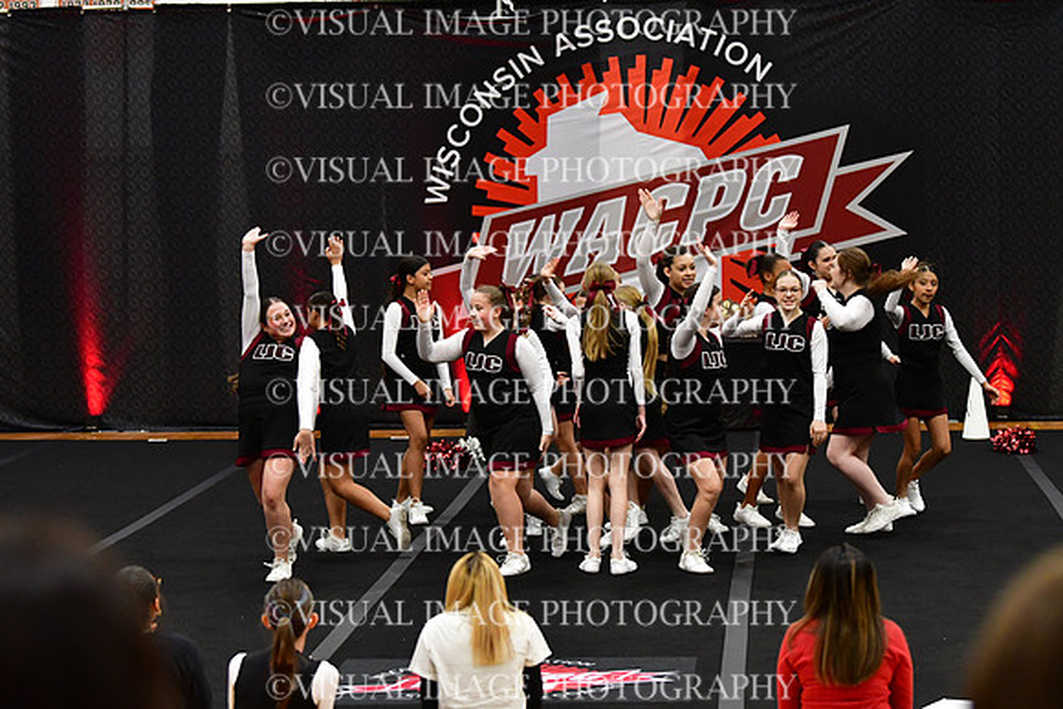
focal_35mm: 105
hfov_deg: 19.5
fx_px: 3101
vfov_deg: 13.0
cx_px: 532
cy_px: 354
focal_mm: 70
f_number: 2.8
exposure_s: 1/800
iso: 4000
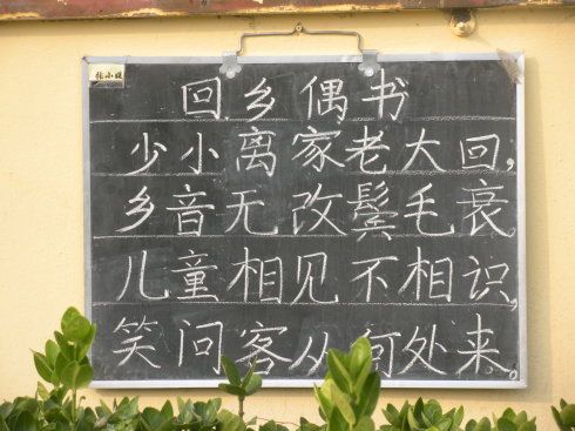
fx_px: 2009
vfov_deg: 12.2
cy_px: 216
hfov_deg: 16.3
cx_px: 288
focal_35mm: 121
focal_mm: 21.2
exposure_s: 1/125
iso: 91
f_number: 5.3
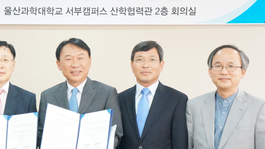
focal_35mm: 83
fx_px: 583
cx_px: 35
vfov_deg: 14.5
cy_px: 107
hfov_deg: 24.9
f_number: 5.6
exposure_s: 1/50
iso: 3200
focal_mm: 27
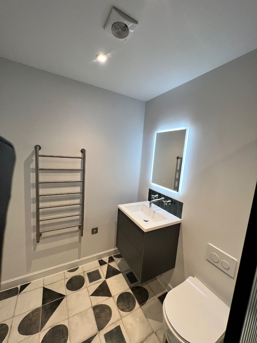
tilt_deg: -7.9
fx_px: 129
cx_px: 128
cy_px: 172
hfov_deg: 89.9
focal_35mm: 13
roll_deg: -4.3
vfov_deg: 106.2
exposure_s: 1/100
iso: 100
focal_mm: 1.57
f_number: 1.8
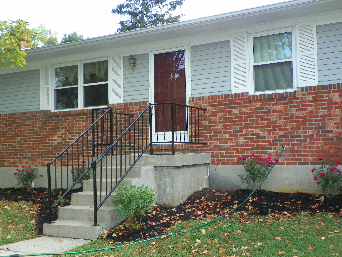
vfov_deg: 31.5
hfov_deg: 41.2
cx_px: 171
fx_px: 454
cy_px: 128
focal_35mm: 46
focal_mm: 8.2
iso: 64
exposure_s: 1/125
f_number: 3.2
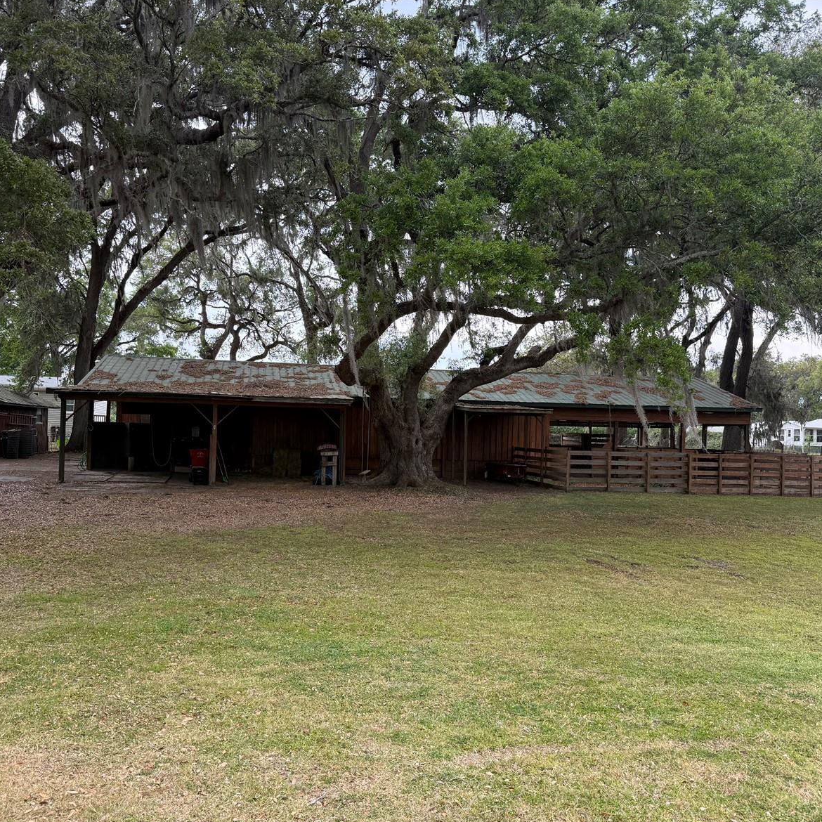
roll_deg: -1.7
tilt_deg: +1.5
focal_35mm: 29
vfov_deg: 55.6
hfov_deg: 55.6
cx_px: 402
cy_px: 419
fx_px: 779
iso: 100
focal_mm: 6.76
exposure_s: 1/501
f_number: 1.78
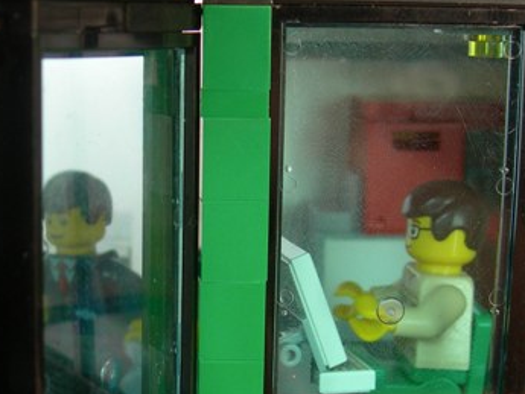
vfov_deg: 16.6
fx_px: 1335
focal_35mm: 88
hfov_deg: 22.0
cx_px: 125
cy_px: 345
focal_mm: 7.8
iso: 50
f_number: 2.8
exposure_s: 1/22.3
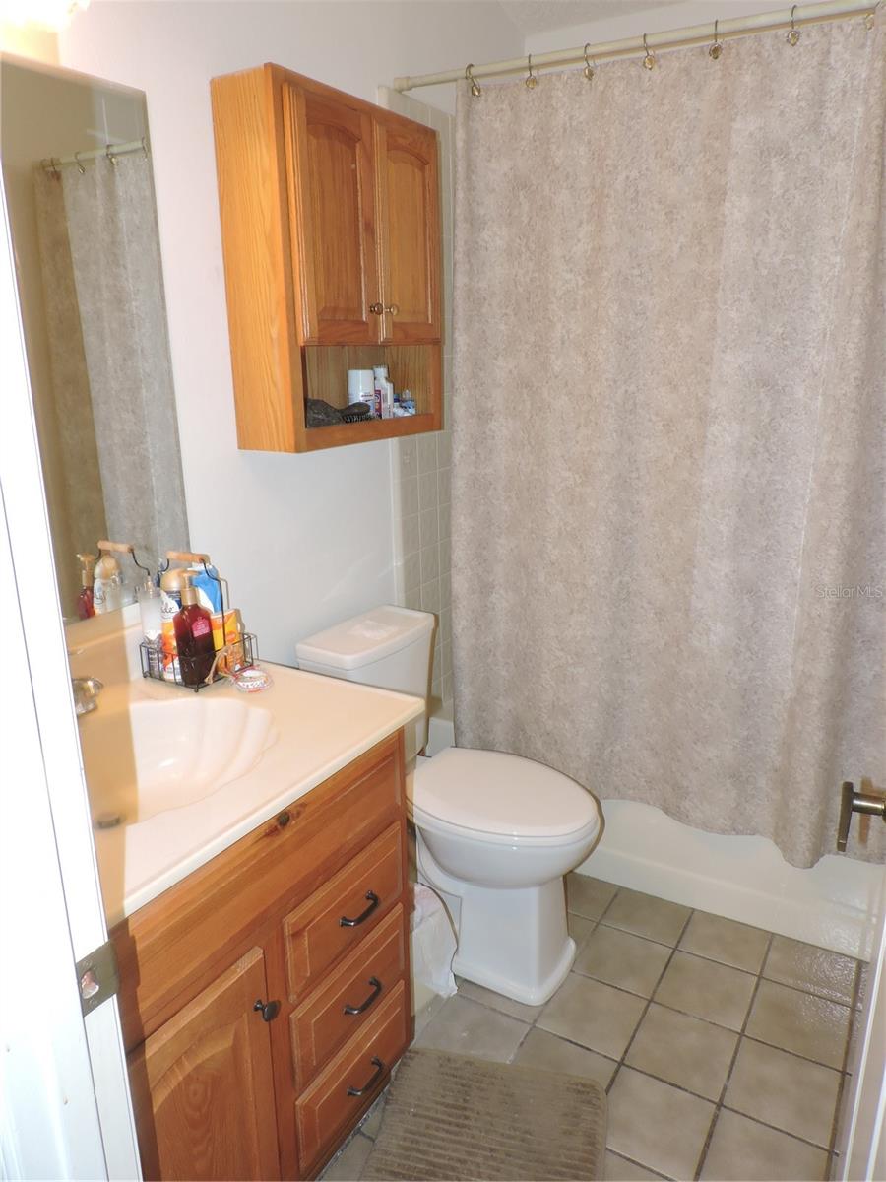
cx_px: 443
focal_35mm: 24
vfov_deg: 71.6
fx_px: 819
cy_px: 591
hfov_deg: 56.8
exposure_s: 1/30
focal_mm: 4.3
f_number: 3.7
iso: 200
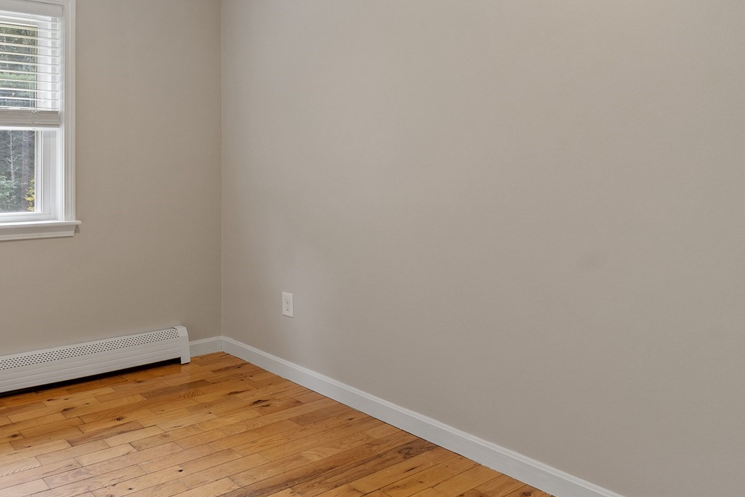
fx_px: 538
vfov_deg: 48.3
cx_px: 143
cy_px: 147
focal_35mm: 26
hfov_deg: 63.1
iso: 320
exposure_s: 1/1.67
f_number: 8
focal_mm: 10
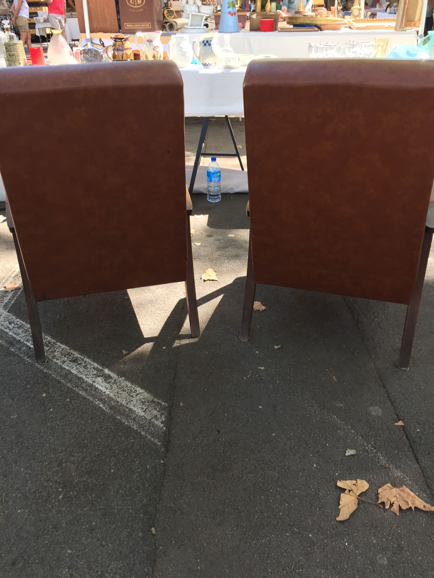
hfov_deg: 48.2
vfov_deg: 61.7
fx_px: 485
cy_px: 289
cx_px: 217
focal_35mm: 29
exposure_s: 1/100
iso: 40
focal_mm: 4.15
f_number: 2.2
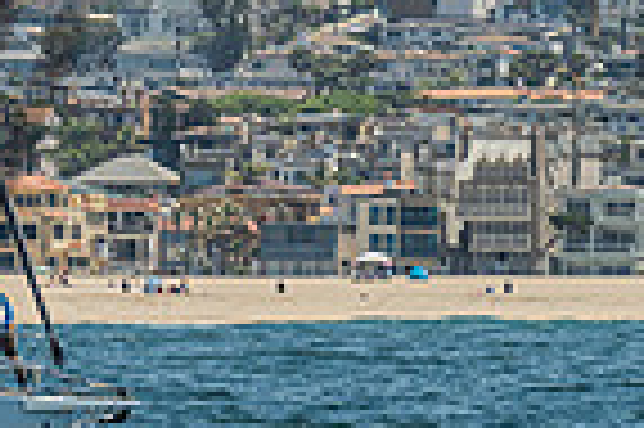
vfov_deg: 1.6
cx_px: -447
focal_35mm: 857
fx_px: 15313
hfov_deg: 2.4
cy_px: -15
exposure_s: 1/1000
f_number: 6.3
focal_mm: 170
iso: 320
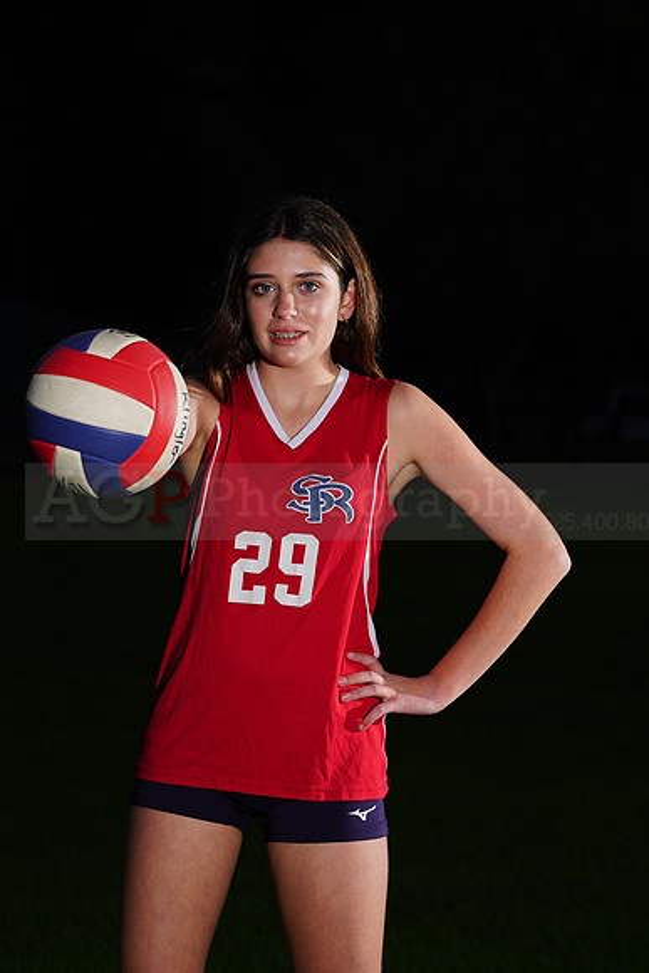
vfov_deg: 12.2
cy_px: 486
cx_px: 324
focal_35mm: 169
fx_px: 4567
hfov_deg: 8.1
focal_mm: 169
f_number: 10
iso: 400
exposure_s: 1/125
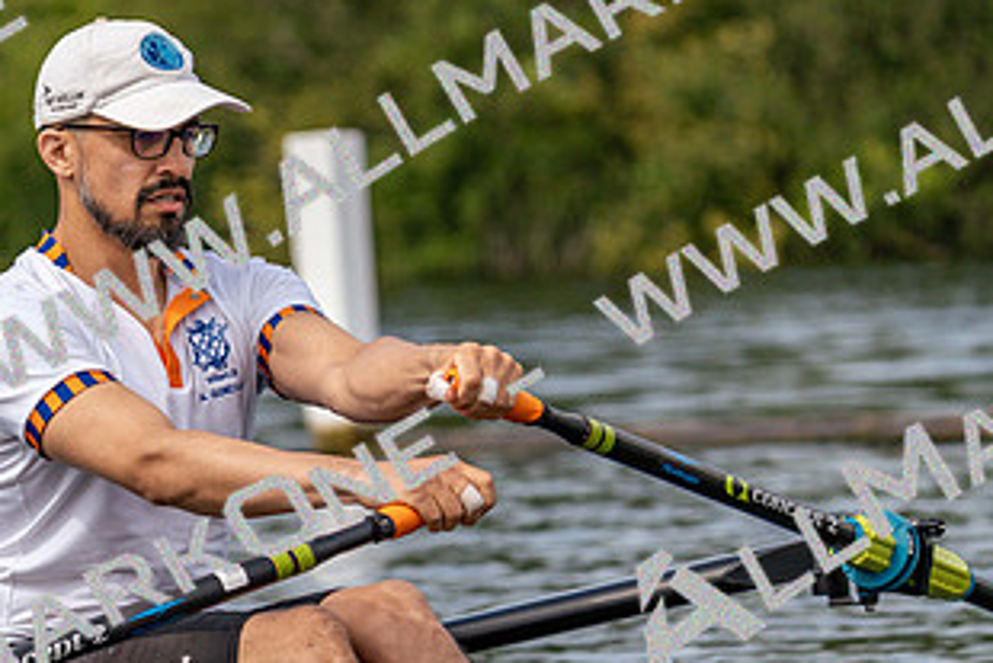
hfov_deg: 5.5
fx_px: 10320
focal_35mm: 374
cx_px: 362
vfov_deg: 3.7
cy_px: 399
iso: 400
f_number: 5.6
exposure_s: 1/1600
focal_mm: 200
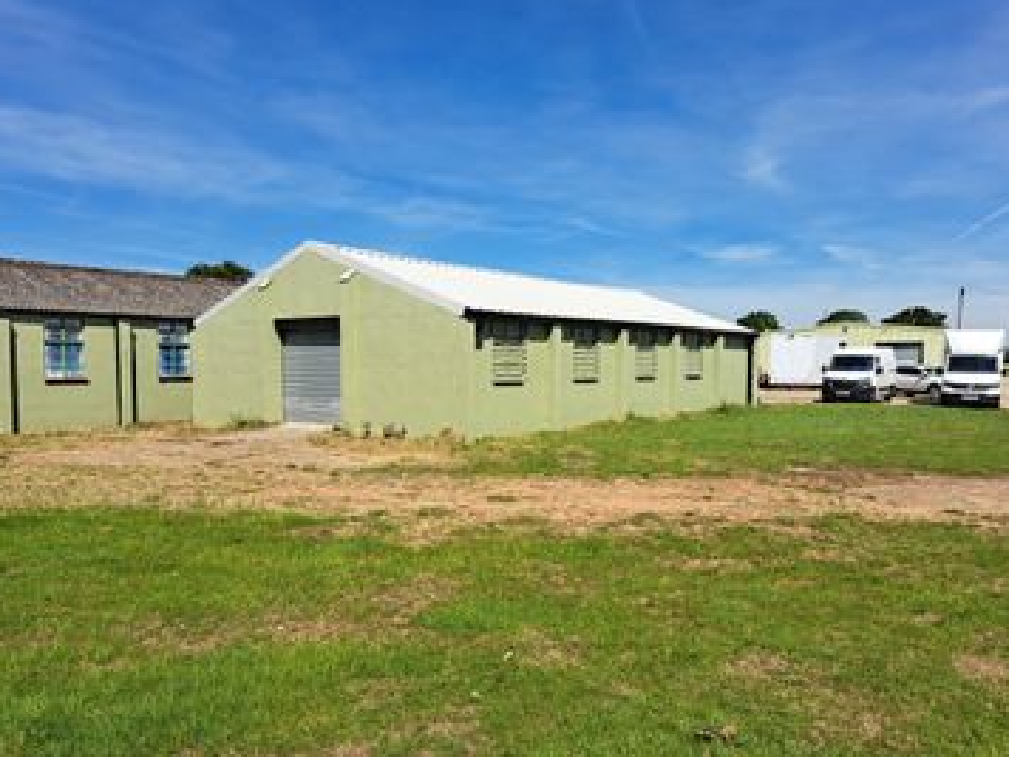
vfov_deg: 51.3
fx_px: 787
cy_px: 414
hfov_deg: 65.3
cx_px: 499
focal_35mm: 27
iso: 50
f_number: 1.8
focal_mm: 5.23
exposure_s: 1/1558
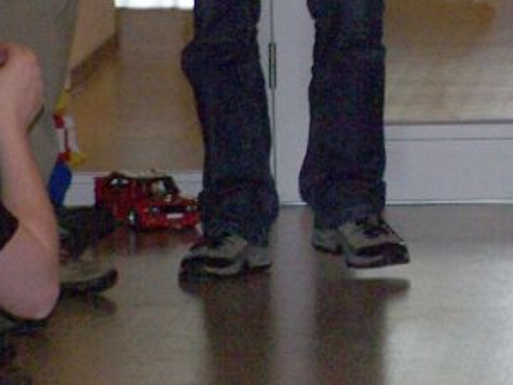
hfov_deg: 3.4
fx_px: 8525
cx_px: 733
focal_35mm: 575
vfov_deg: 2.6
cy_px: -175
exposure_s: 1/125
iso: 140
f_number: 3.2
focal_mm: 28
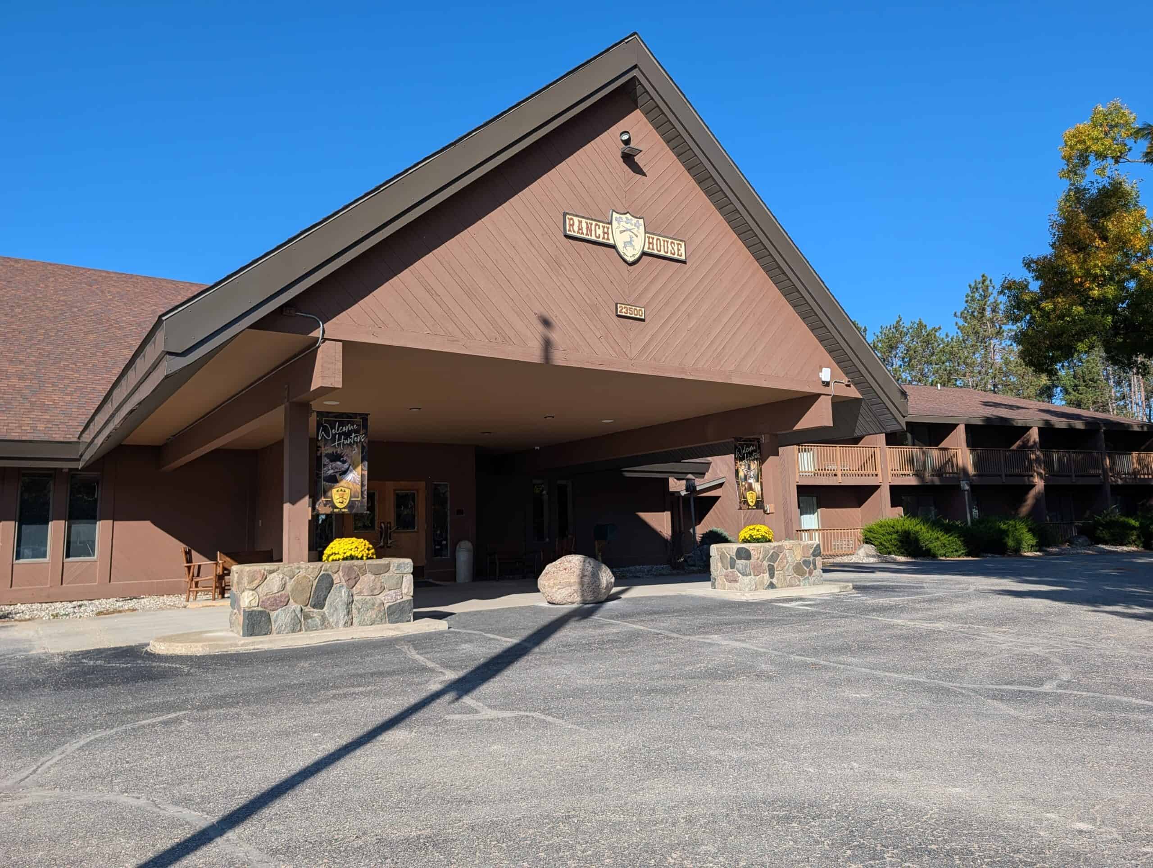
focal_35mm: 24
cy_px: 434
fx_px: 801
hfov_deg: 71.5
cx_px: 576
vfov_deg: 56.9
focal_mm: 6.9
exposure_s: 1/1038
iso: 19
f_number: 1.68
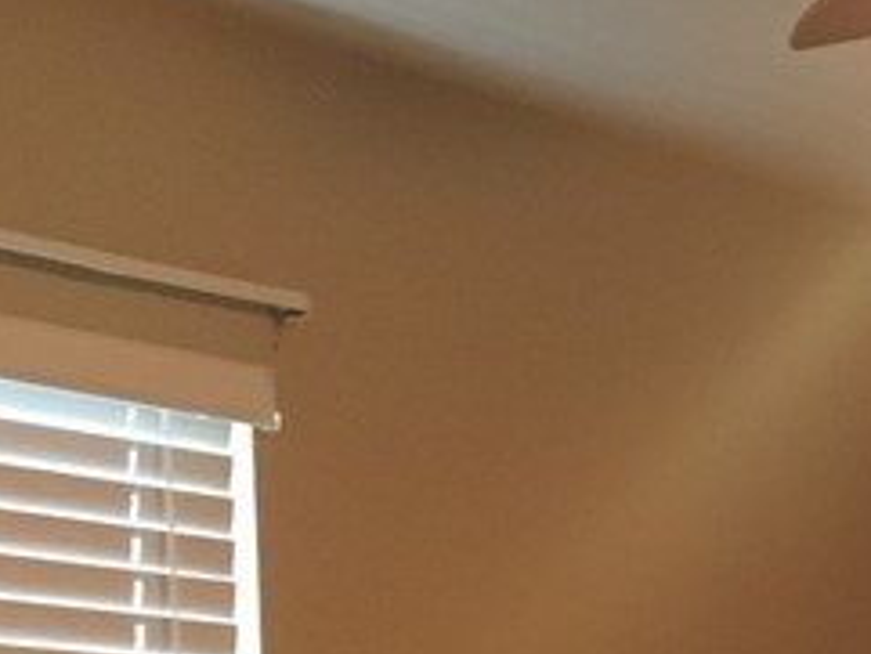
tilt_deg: -5.0
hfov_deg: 15.1
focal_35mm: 123
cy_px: 1290
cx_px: 1203
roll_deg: -1.7
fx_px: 3096
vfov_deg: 11.0
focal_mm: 4.15
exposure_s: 1/15
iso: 200
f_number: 2.2
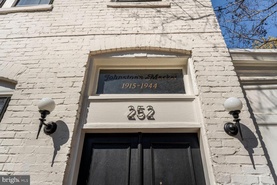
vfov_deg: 81.2
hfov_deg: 104.2
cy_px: 92
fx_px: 108
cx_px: 138
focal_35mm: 14
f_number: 8
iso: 400
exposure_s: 1/1000
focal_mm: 14
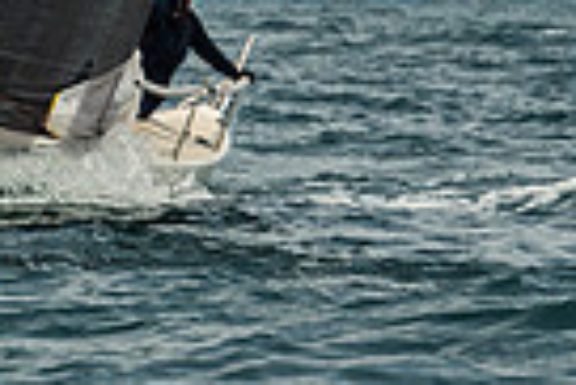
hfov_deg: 2.1
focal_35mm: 974
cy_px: -236
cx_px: 17
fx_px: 15600
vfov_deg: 1.4
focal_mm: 175
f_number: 6.3
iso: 400
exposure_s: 1/1000
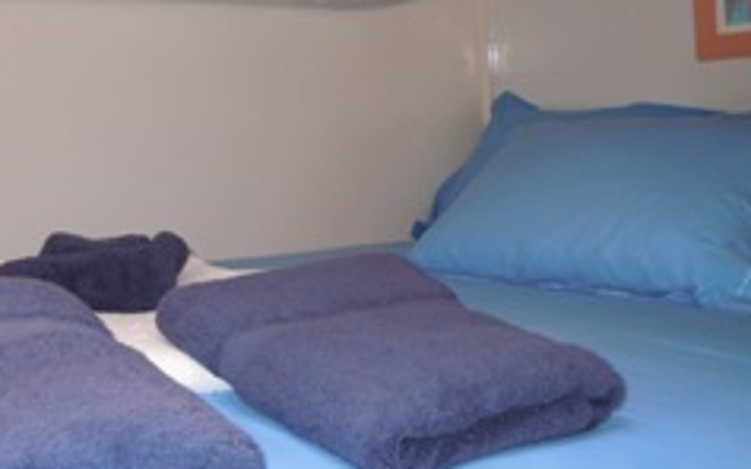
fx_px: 962
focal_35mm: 47
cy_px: 212
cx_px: 282
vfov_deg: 27.4
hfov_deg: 42.3
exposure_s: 1/30
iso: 200
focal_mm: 5.4
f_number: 3.5
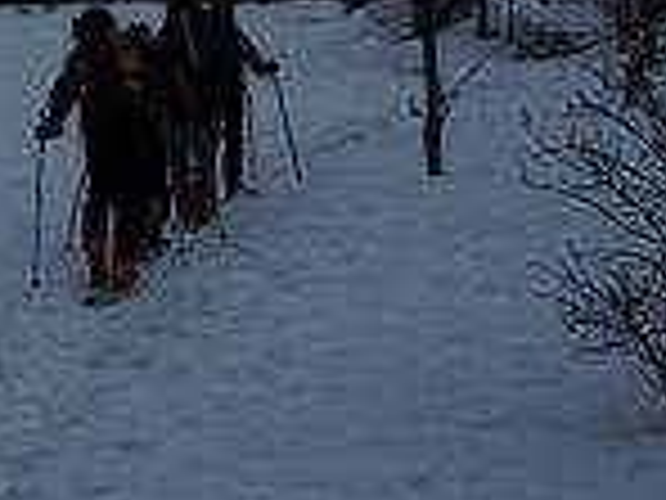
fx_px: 4060
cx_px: -500
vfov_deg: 6.9
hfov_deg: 9.0
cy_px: -414
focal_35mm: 211
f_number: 5.5
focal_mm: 7.8
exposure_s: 1/400
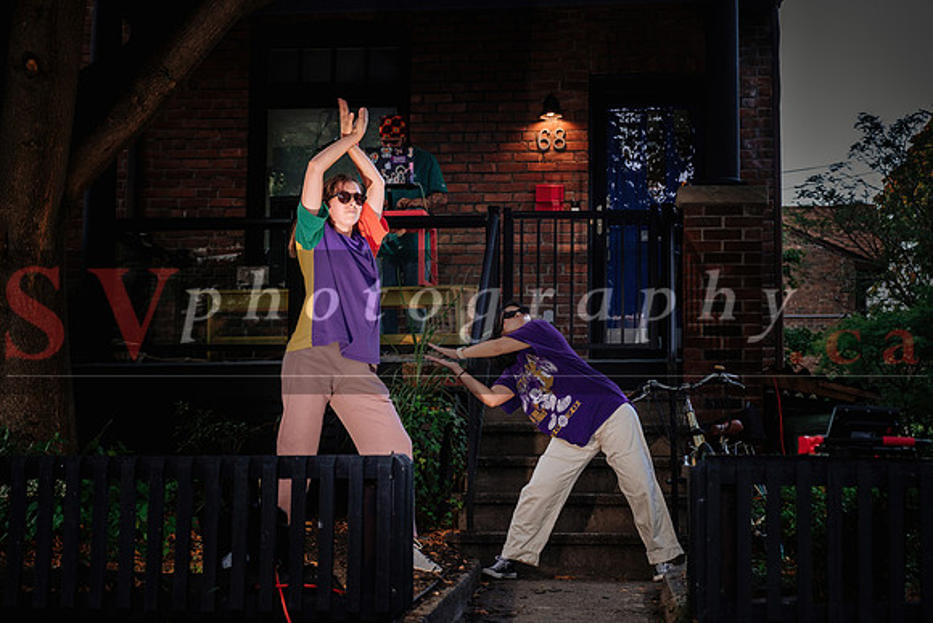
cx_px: 476
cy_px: 312
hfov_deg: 33.4
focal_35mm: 60
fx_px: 1557
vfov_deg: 22.6
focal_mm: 38.8
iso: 400
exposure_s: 1/250
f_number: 2.8
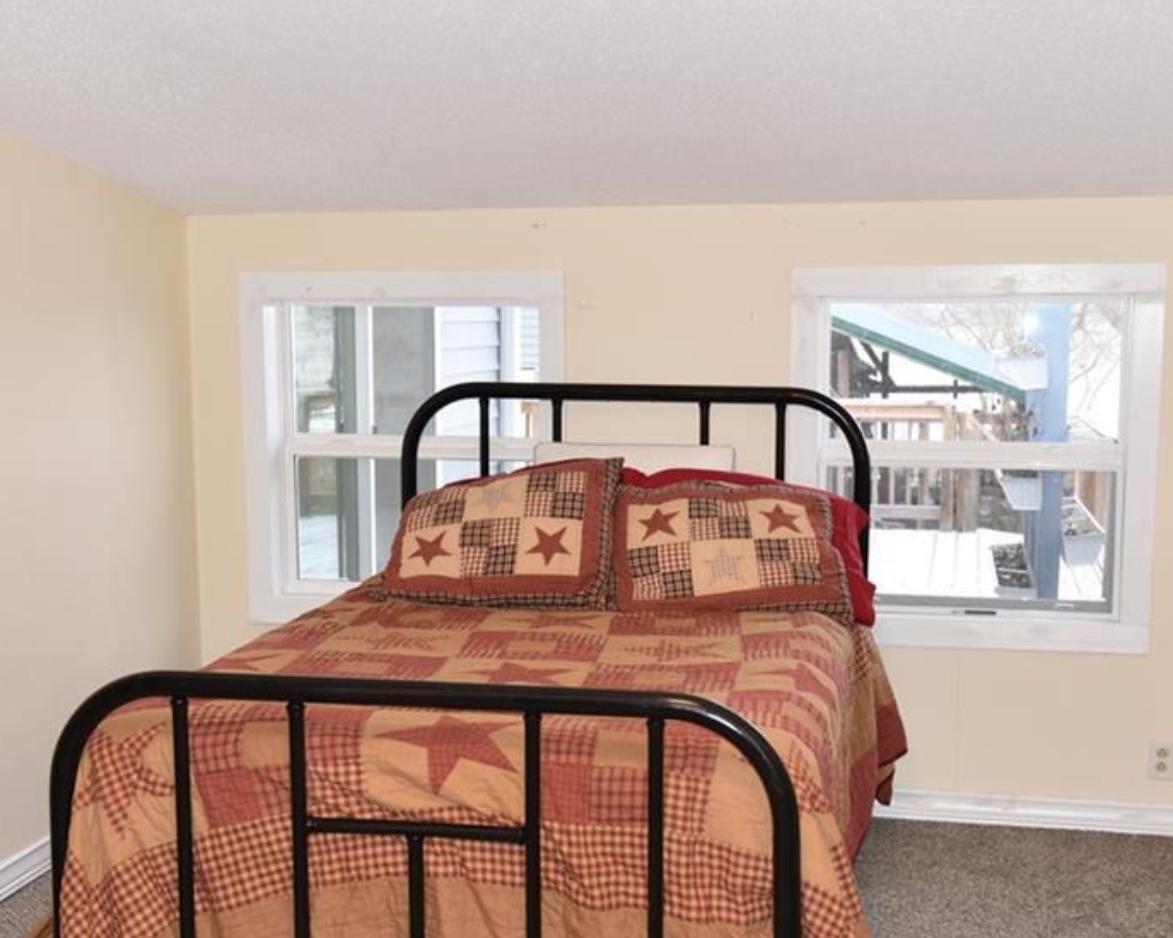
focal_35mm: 49
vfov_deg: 30.8
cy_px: 539
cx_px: 664
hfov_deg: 38.0
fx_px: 1700
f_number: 5
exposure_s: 1/60
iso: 800
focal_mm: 35
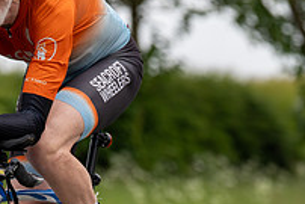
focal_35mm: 328
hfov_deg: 6.3
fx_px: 2781
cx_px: -23
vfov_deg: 4.2
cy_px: 79
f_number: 3.2
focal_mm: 114
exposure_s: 1/1250
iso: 160
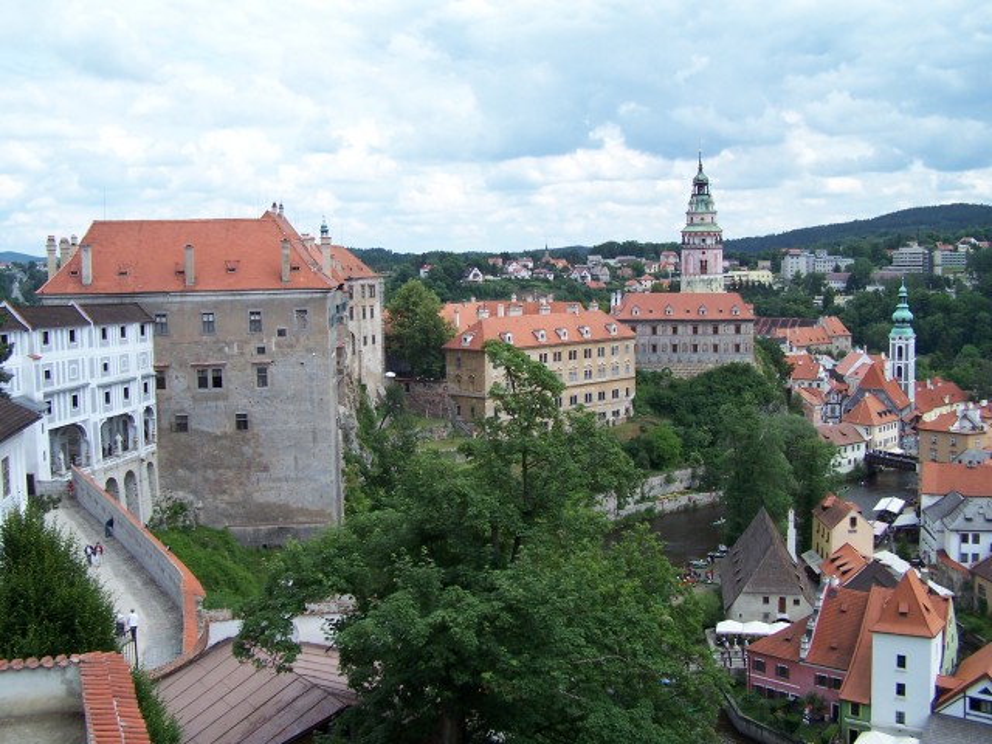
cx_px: 496
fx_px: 1089
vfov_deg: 37.7
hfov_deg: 49.0
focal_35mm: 38
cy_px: 372
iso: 80
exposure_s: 1/1000
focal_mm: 6.3
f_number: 2.8
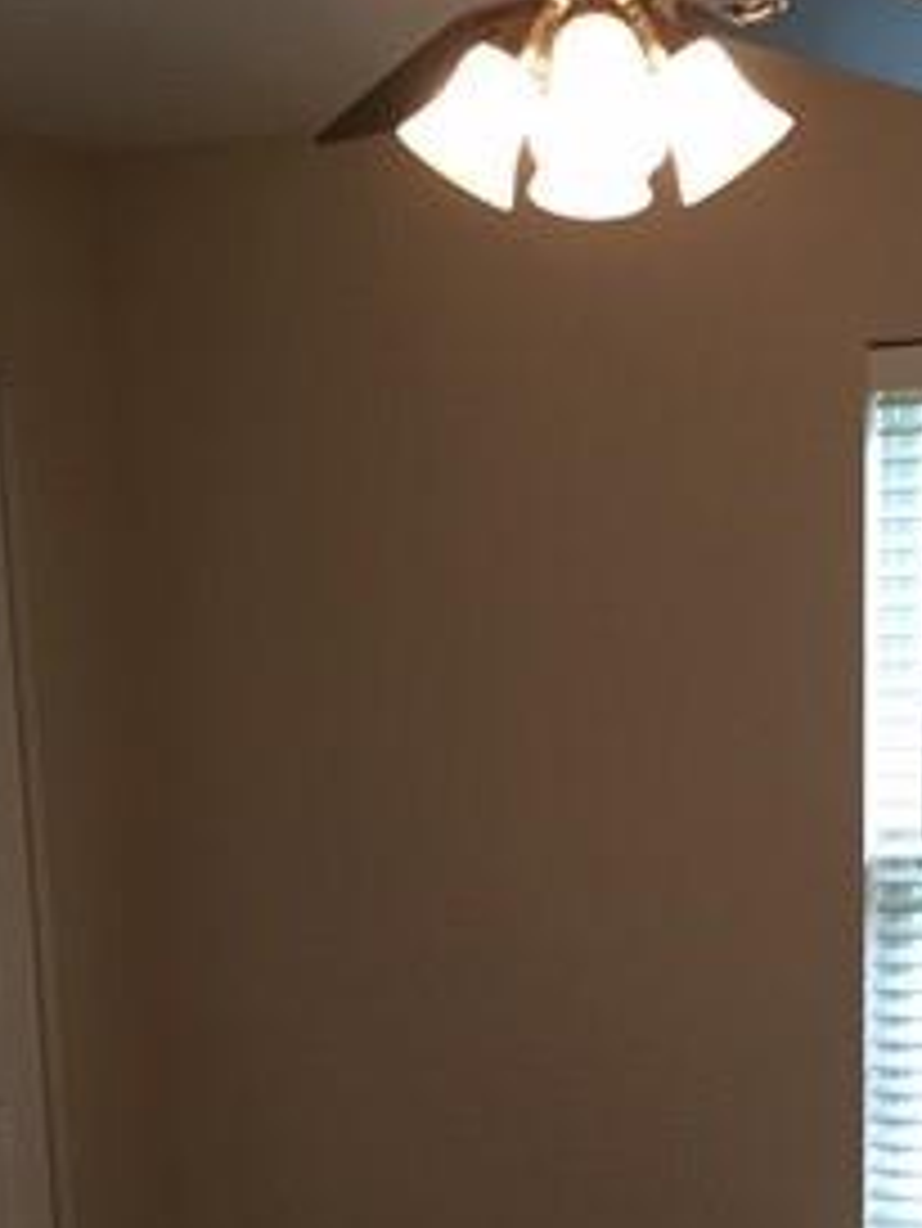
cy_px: 1250
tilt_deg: -13.4
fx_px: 2413
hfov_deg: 21.5
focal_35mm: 68
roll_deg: +0.8
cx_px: 661
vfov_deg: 26.9
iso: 40
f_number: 2.2
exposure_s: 1/30
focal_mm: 4.15
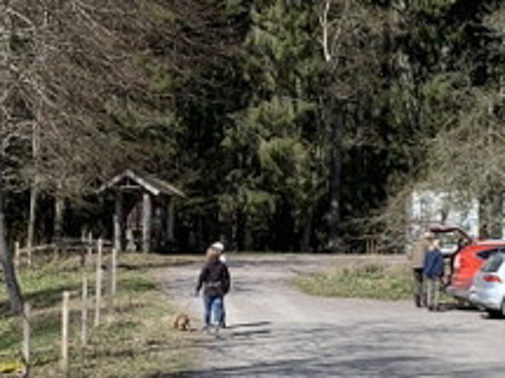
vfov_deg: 12.7
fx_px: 1691
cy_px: 326
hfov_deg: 17.0
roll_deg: -1.2
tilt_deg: -3.0
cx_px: 275
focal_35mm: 116
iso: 25
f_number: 1.8
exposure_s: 1/2208
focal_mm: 4.25
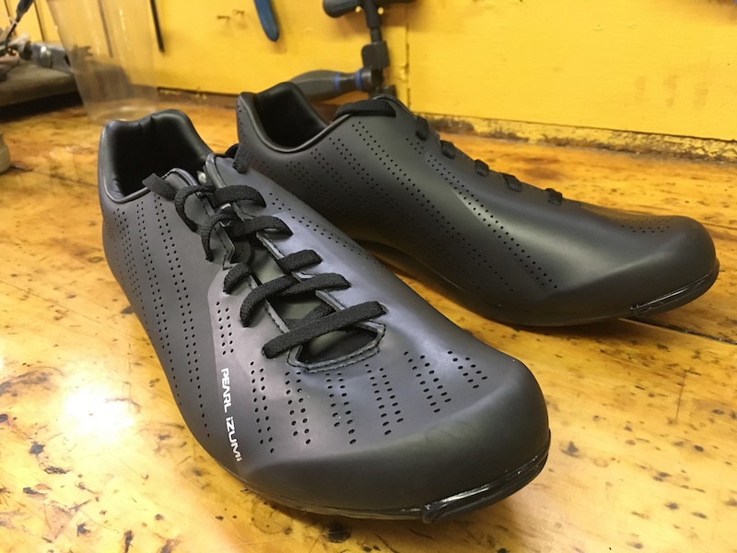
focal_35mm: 29
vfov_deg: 48.2
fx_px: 617
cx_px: 368
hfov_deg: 61.7
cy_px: 276
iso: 200
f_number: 2.2
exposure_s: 1/20
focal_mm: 4.15
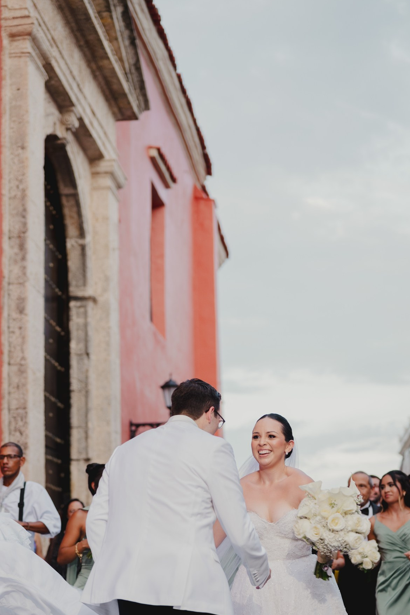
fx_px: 1247
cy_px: 439
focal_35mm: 73
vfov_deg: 27.4
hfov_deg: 18.6
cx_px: 153
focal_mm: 50
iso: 200
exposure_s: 1/160
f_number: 2.2
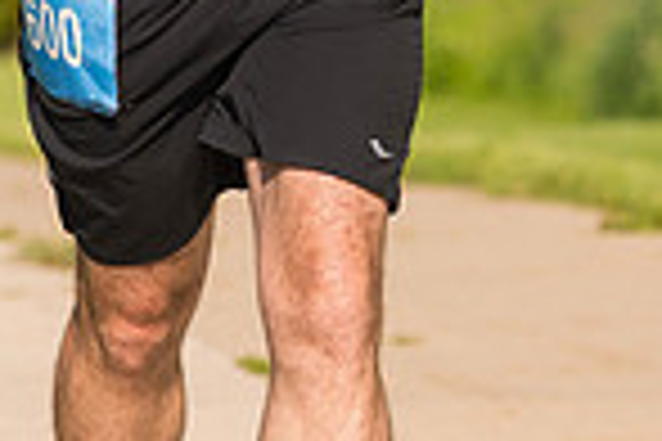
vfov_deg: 1.9
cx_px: 459
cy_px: -196
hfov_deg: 2.8
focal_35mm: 729
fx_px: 13404
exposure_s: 1/2000
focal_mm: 185
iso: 400
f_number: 5.6
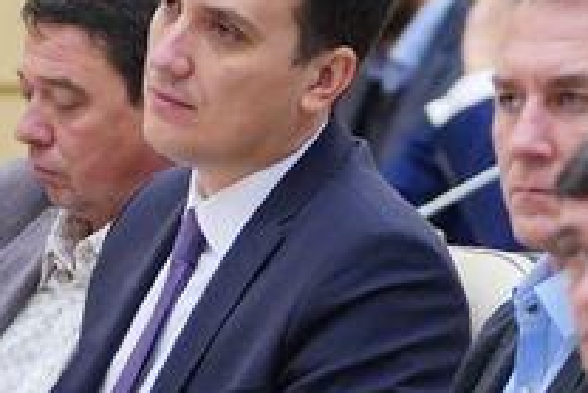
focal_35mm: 689
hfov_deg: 3.0
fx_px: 11261
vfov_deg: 2.0
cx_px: 146
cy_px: 421
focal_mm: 137
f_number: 2.8
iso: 2000
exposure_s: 1/500
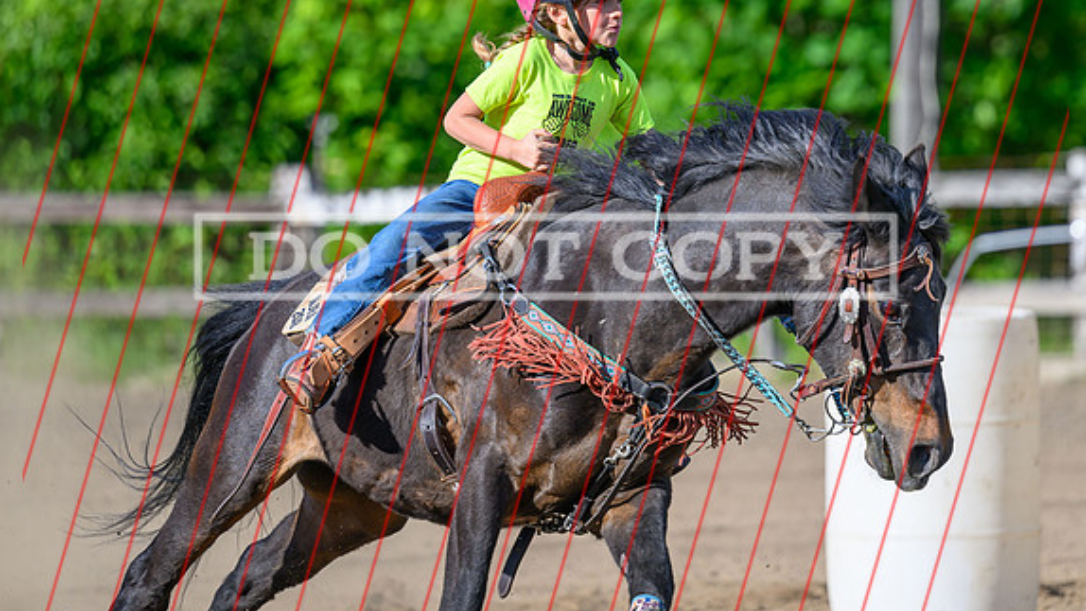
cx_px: 634
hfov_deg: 8.9
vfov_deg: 5.0
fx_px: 6969
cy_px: 152
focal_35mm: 242
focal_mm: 170
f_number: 2.8
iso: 200
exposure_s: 1/2500
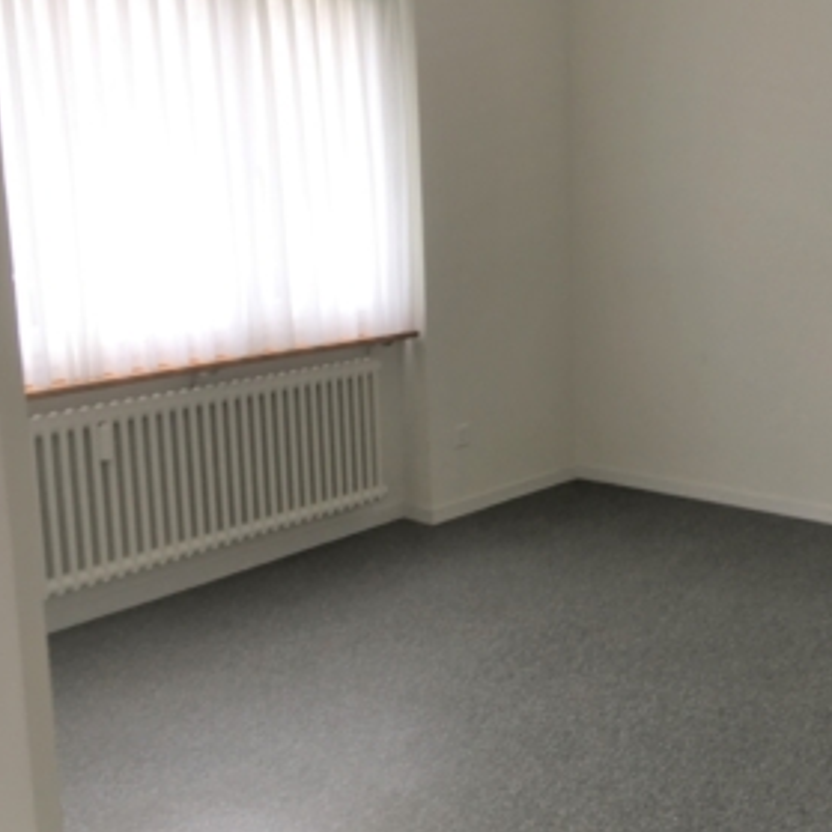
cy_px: 365
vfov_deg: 36.7
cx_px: 653
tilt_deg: -11.3
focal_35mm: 46
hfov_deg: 35.7
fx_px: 1251
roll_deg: +0.0
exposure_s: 1/50
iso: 32
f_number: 2.2
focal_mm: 4.15
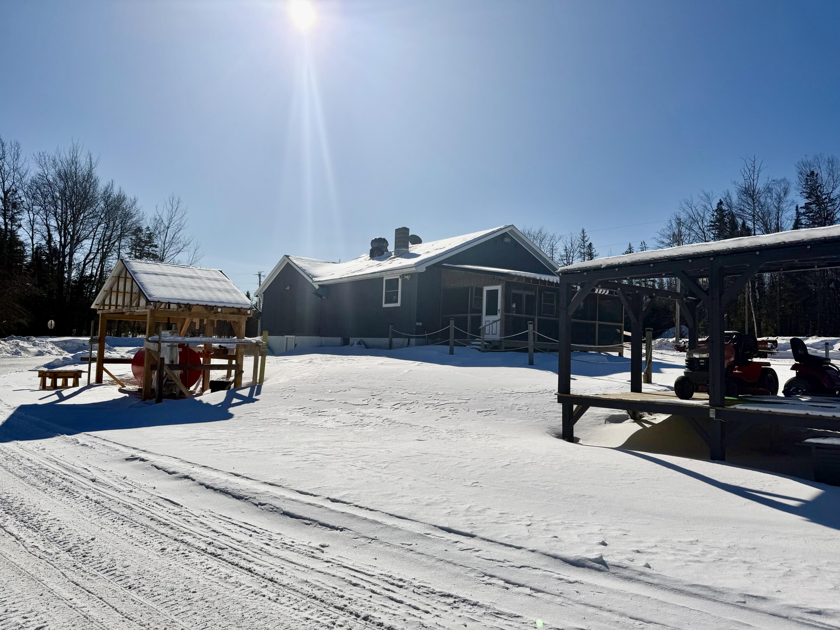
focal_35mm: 24
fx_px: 582
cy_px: 315
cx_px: 420
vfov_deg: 56.8
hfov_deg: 71.6
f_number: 1.78
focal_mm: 6.76
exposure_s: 1/22727
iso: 80
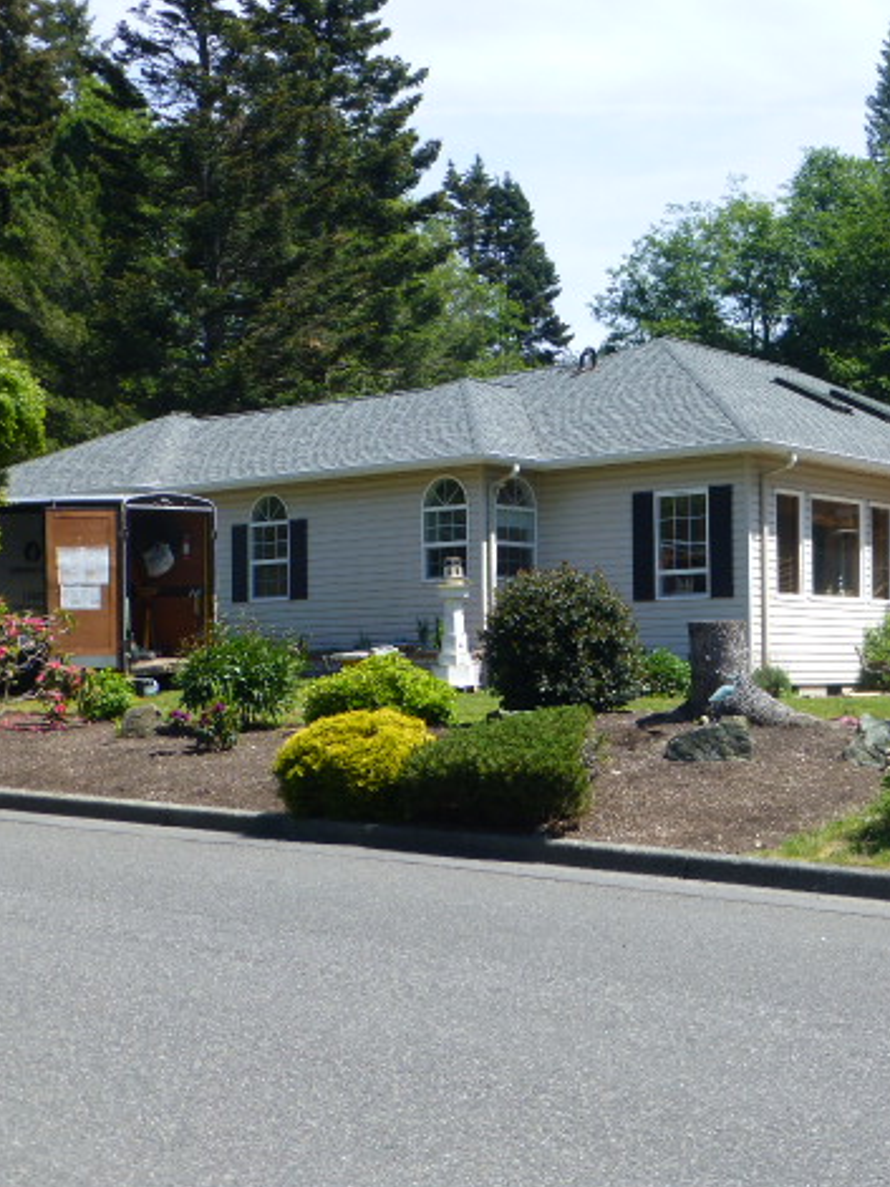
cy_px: 600
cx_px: 761
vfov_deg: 36.2
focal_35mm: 53
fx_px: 1818
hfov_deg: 26.8
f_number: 3.9
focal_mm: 6.9
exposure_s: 1/500
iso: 100
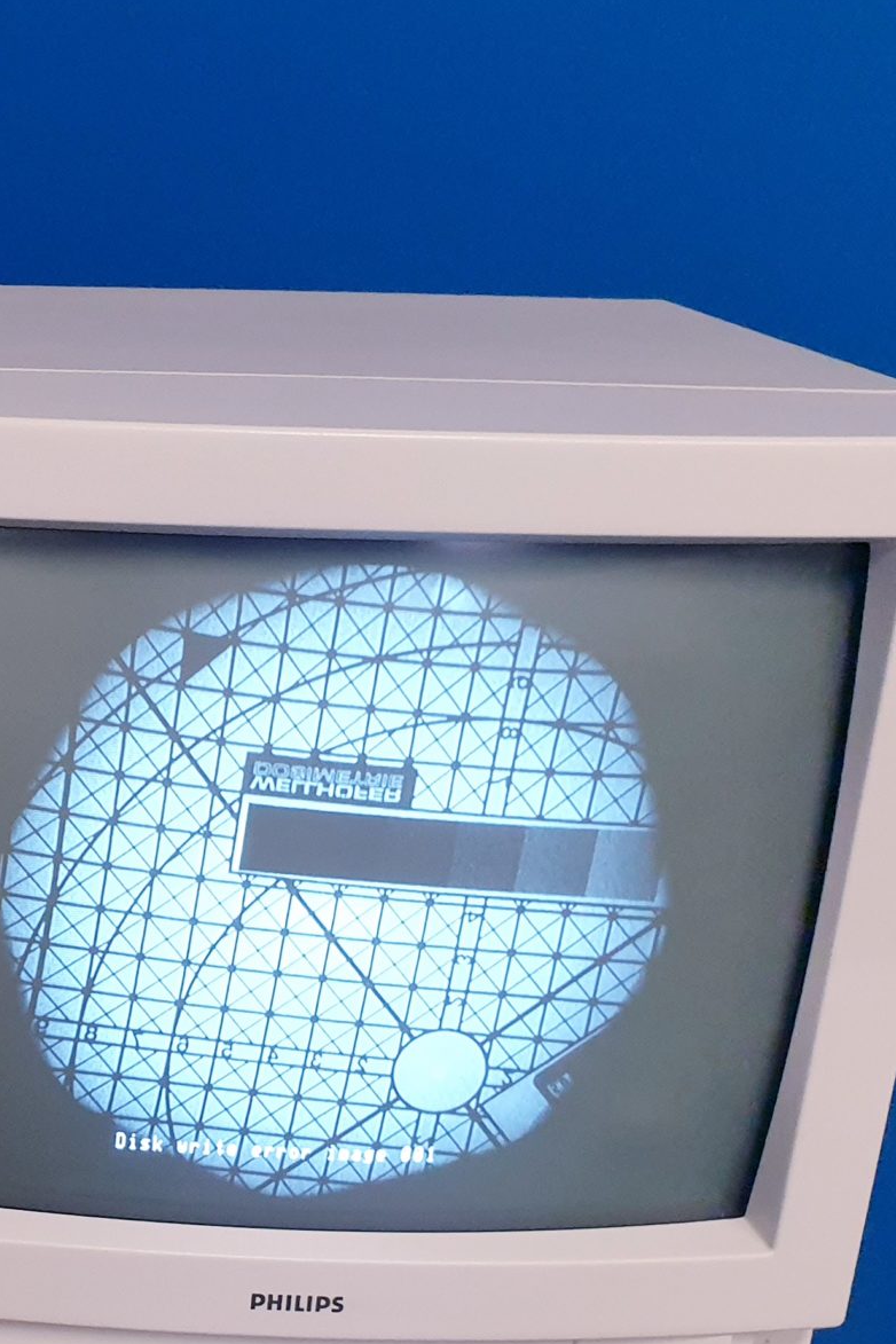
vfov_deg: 33.7
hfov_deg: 21.2
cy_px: 855
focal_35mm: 59
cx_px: -222
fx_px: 2202
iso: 250
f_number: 2.4
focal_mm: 4.3
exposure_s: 1/33
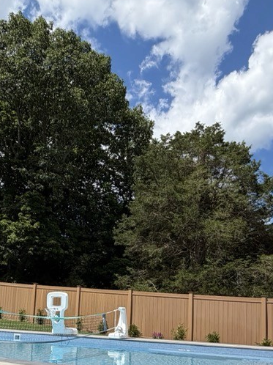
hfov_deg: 39.5
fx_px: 379
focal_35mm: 36
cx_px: 109
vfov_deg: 49.5
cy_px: 270
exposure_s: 1/1339
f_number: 2.2
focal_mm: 2.22
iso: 25
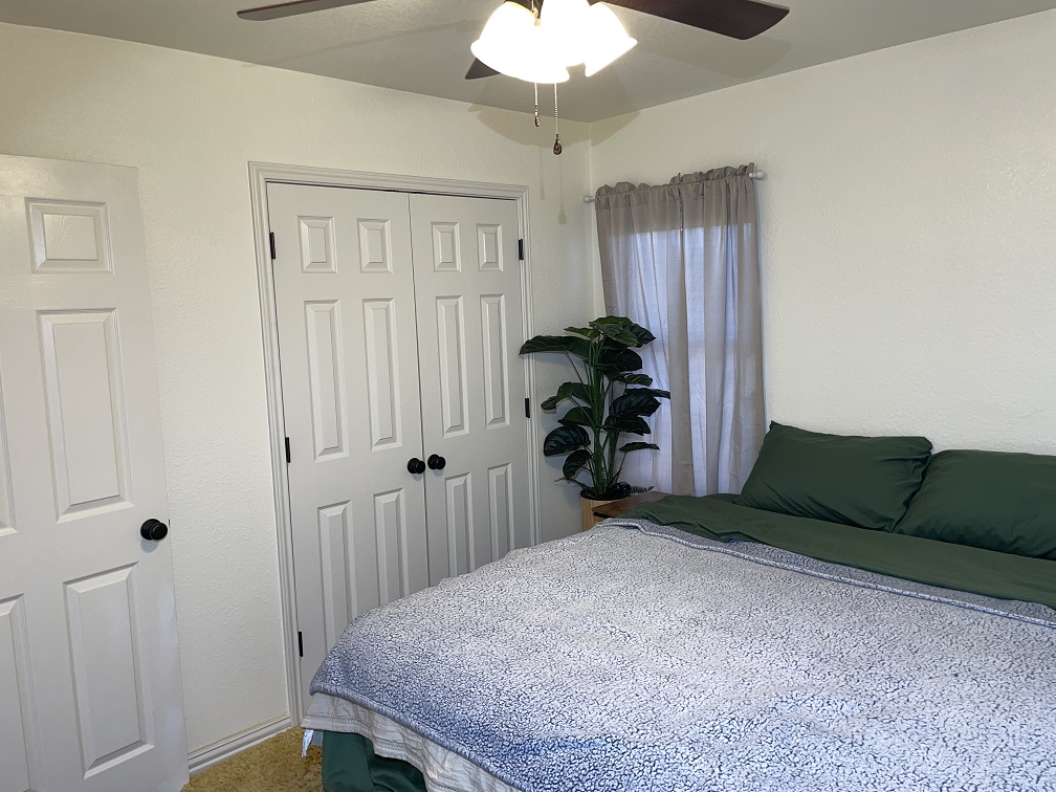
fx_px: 793
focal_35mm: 26
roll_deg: +3.1
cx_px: 528
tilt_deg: -5.2
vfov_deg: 53.1
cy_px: 396
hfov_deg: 67.3
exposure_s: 1/28
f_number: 1.6
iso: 32
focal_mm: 4.2
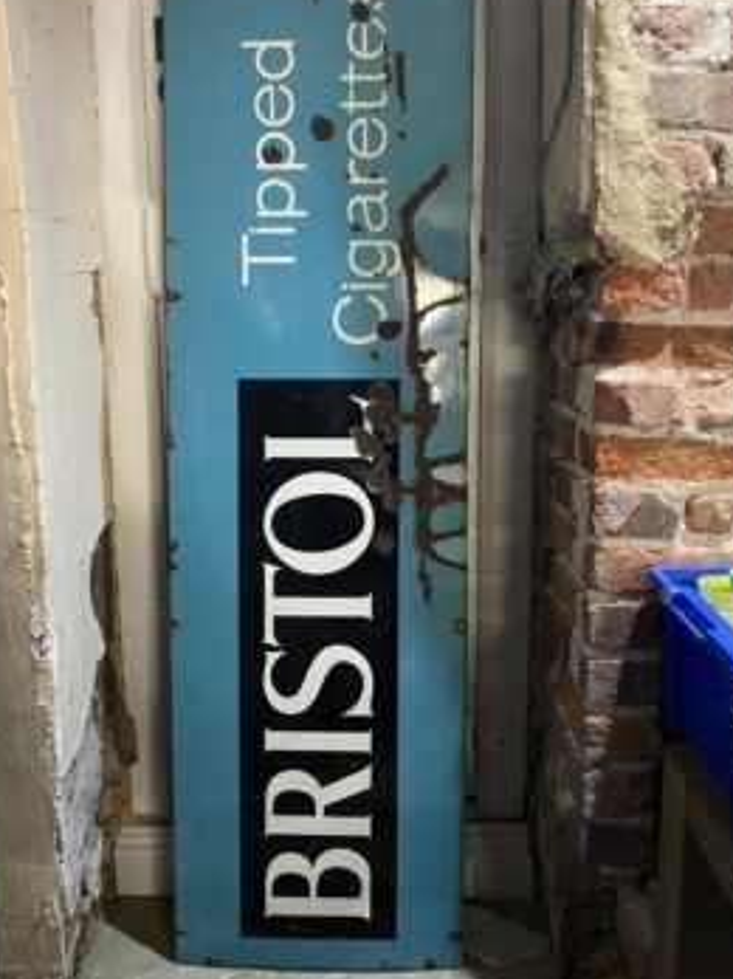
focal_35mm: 30
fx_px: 848
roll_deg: +0.6
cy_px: 434
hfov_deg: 46.7
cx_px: 341
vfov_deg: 59.8
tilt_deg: -8.7
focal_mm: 4.25
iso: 500
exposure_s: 1/25
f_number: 1.8
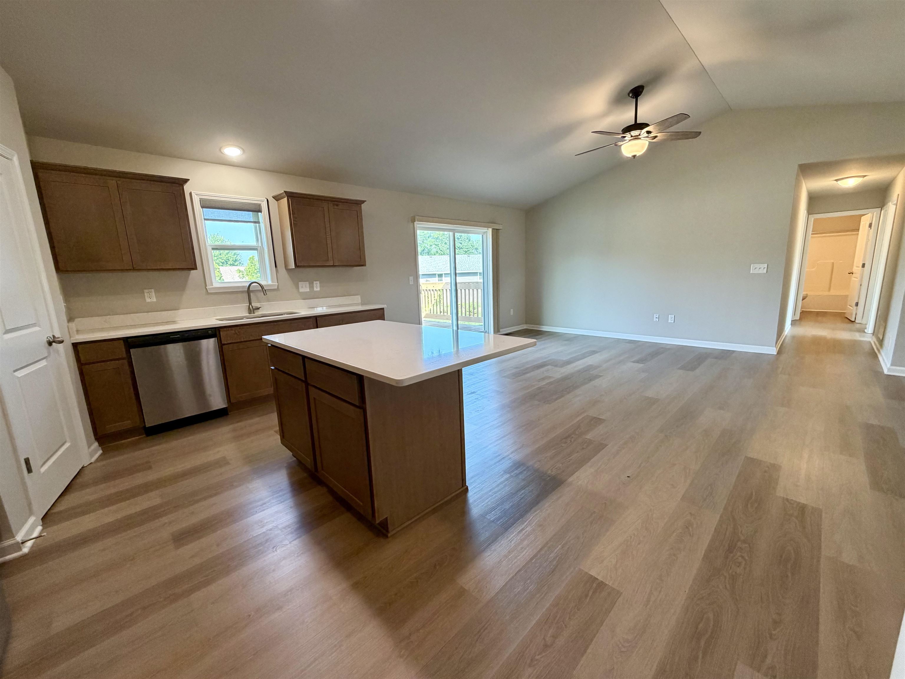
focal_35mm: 14
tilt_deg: -11.6
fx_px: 366
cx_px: 452
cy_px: 340
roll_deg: +2.9
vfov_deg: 85.7
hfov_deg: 102.1
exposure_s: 1/60
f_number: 2.2
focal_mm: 2.22
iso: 200
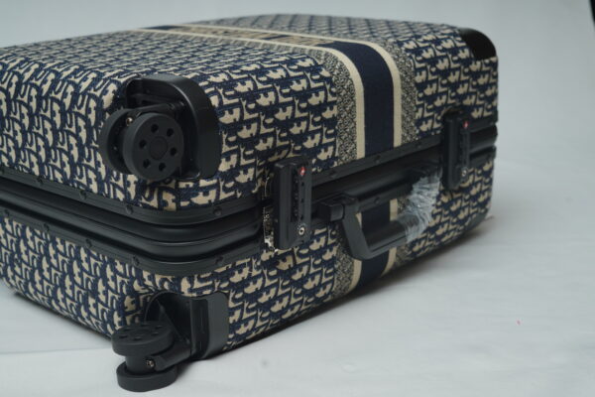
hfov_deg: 39.6
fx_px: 826
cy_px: 198
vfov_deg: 27.0
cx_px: 298
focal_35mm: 50
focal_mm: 50
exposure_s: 1/200
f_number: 6.3
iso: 400
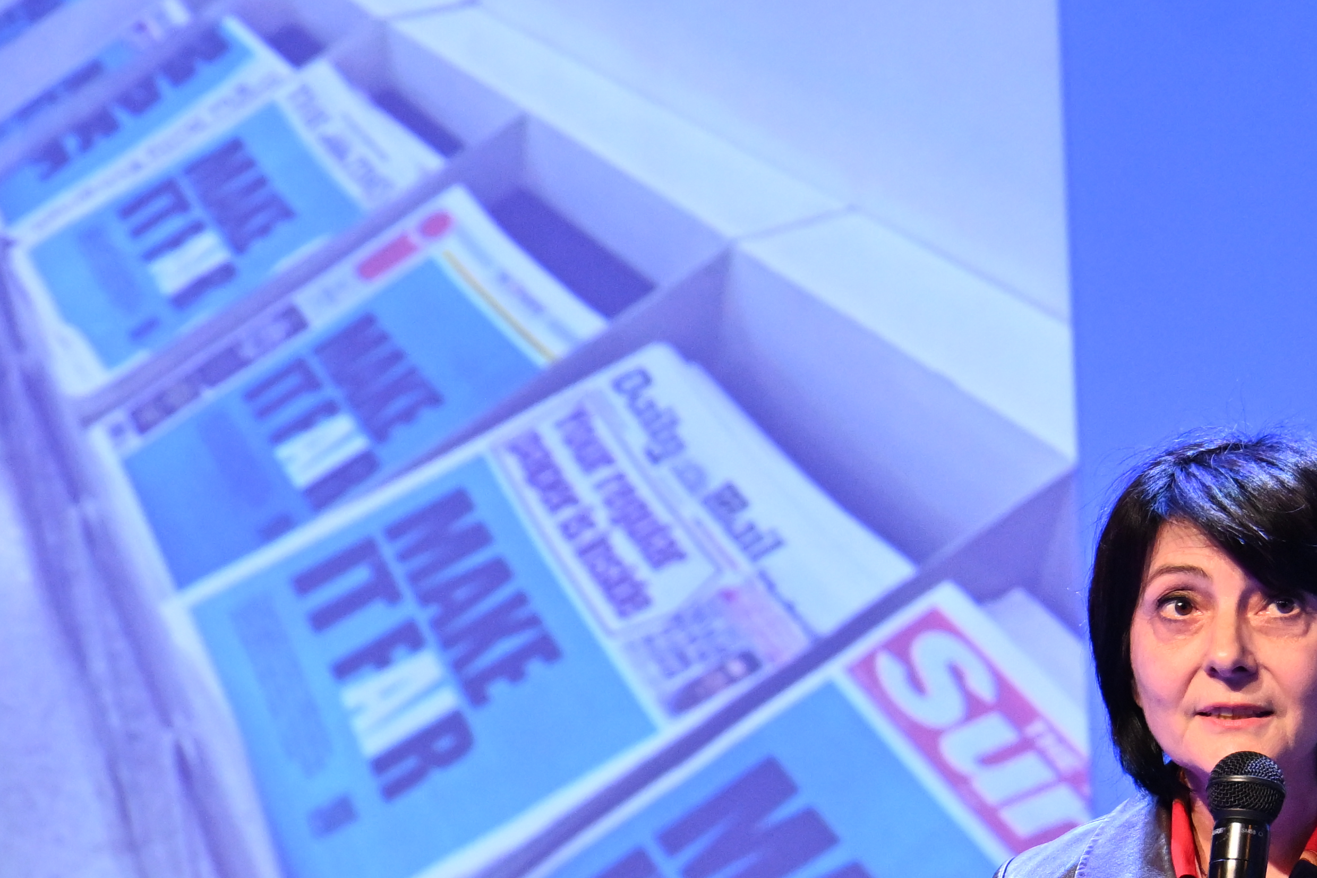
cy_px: 1387
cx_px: -383
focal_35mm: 233
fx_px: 8524
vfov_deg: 5.8
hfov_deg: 8.7
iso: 1600
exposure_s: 1/160
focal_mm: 70
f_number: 2.8
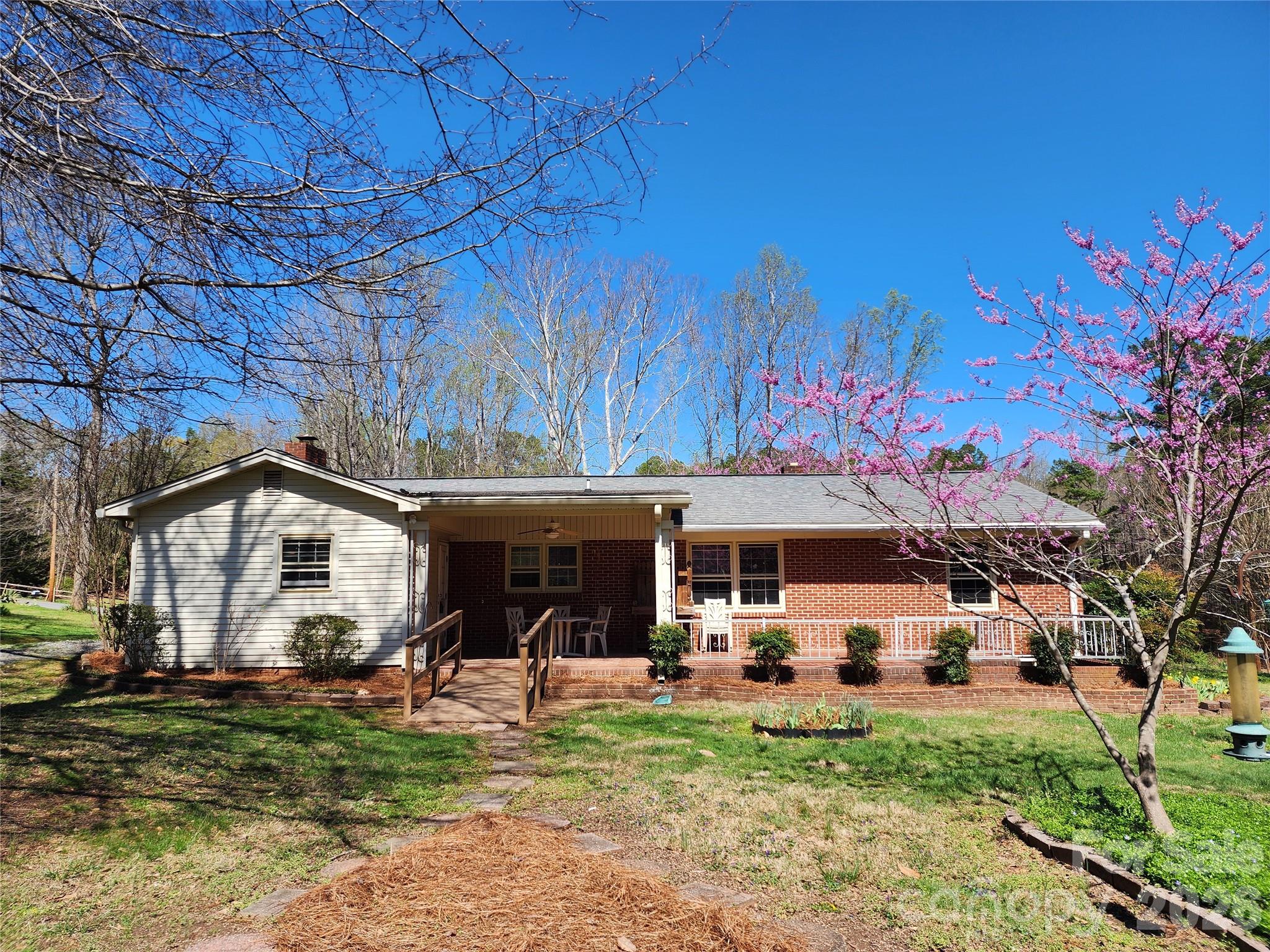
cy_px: 476
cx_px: 635
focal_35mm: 23
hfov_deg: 73.9
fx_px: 844
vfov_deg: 58.9
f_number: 1.8
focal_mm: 6.4
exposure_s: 1/788
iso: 12
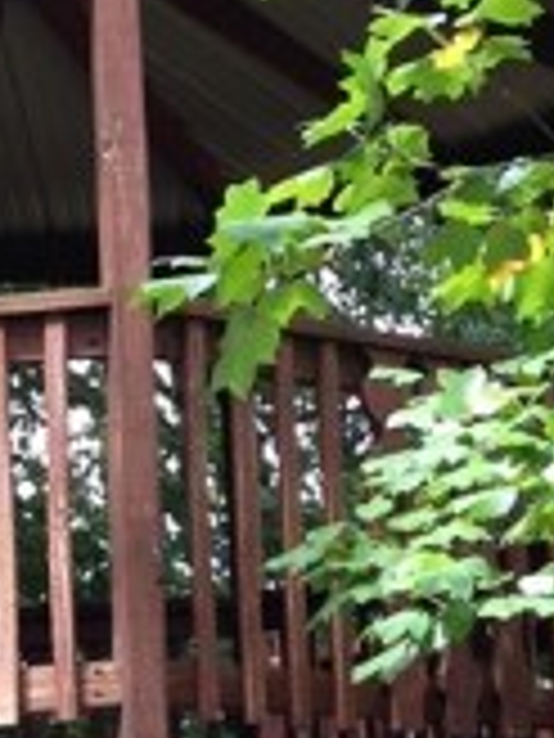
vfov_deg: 12.7
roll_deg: +1.7
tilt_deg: +7.5
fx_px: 3308
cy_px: 576
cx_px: 185
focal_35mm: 155
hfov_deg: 9.6
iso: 50
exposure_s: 1/120
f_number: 2.4
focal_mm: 4.12
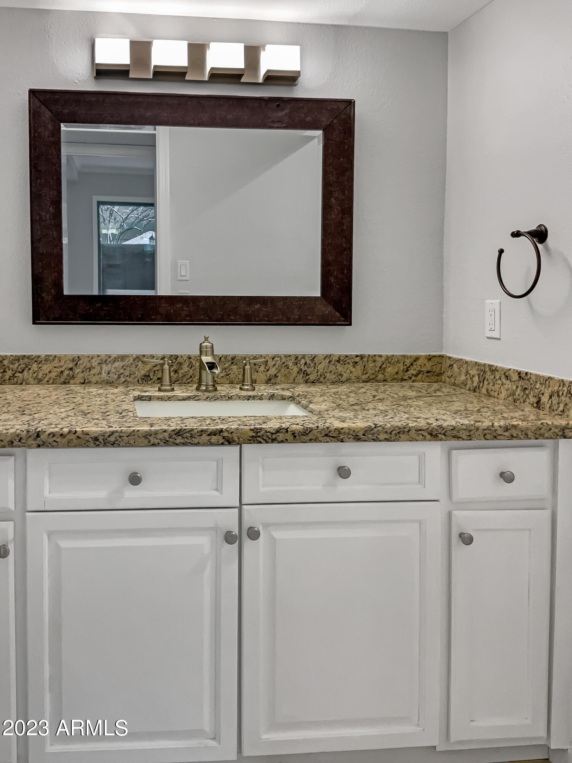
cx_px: 286
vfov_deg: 61.6
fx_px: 639
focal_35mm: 29
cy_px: 382
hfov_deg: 48.2
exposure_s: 1/60
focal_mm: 3
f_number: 1.8
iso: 50
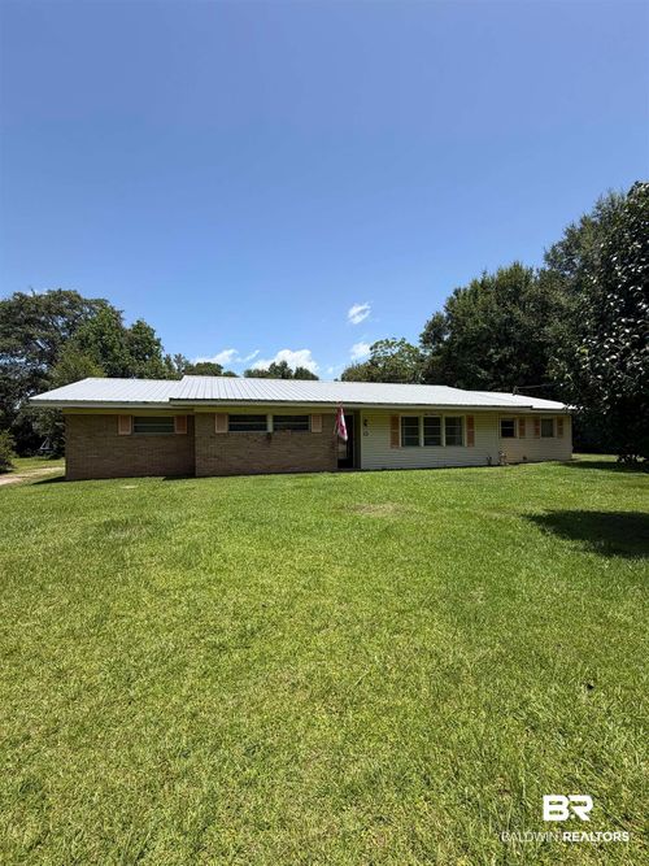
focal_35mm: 14
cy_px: 433
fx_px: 350
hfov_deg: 85.7
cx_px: 324
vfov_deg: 102.1
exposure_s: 1/770
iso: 25
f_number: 2.2
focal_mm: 2.22
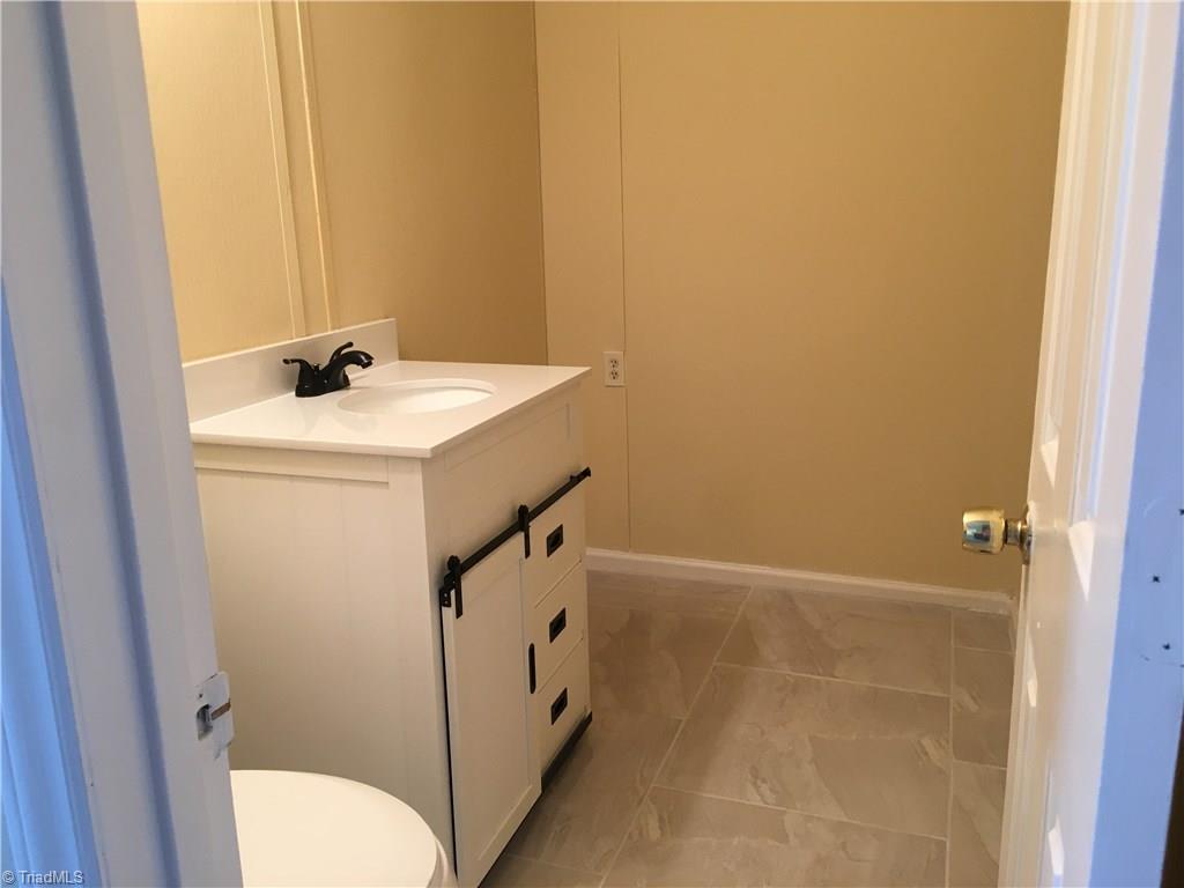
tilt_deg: -14.7
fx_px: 992
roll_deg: +1.0
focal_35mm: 29
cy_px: 444
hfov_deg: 61.7
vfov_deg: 48.2
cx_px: 592
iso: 64
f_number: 2.2
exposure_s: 1/30
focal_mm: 4.15
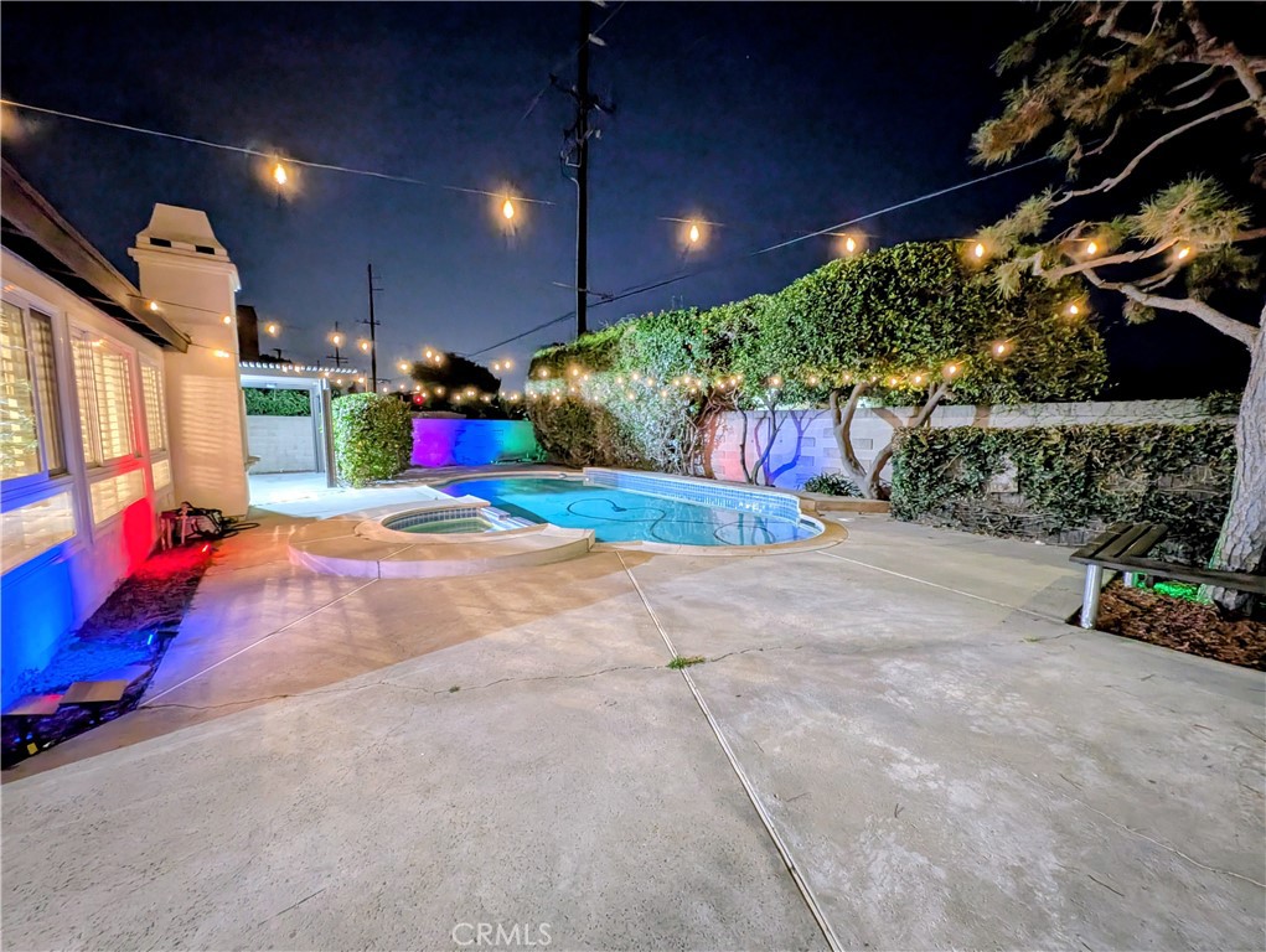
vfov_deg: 94.6
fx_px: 439
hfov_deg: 110.5
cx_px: 633
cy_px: 476
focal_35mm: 12
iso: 880
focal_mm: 2.23
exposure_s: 1/24
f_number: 1.95
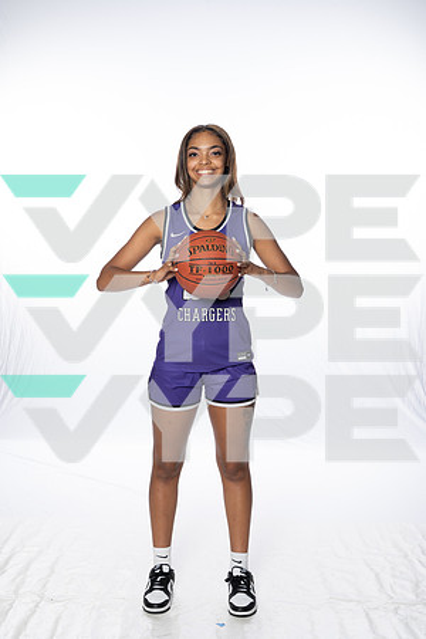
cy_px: 320
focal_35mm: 52
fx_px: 923
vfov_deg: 38.2
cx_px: 213
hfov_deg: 26.0
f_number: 8
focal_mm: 52
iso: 800
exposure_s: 1/250
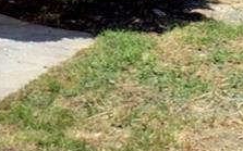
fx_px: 1370
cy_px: -186
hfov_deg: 10.1
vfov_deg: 6.1
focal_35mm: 207
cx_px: 8
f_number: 2.2
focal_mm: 4.15
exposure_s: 1/1832
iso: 25
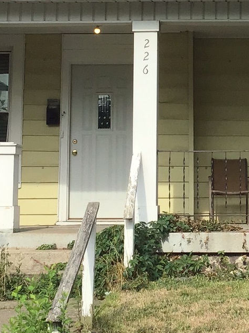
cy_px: 46
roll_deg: +0.7
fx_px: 970
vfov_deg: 19.2
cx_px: 198
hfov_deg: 14.6
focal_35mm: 101
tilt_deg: +9.2
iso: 25
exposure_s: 1/1164
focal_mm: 3.3
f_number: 2.4
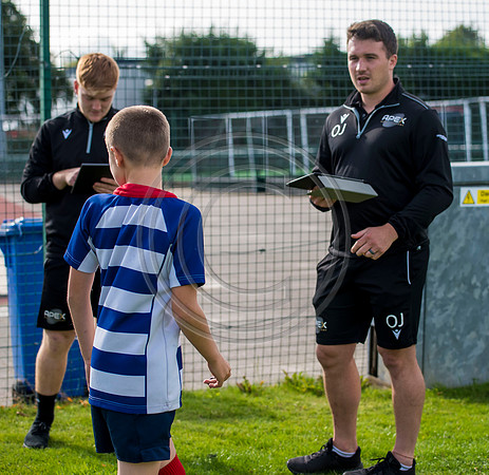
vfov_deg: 15.9
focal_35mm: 108
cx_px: 264
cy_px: 226
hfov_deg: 16.4
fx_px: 1699
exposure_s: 1/1250
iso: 400
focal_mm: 82
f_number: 4
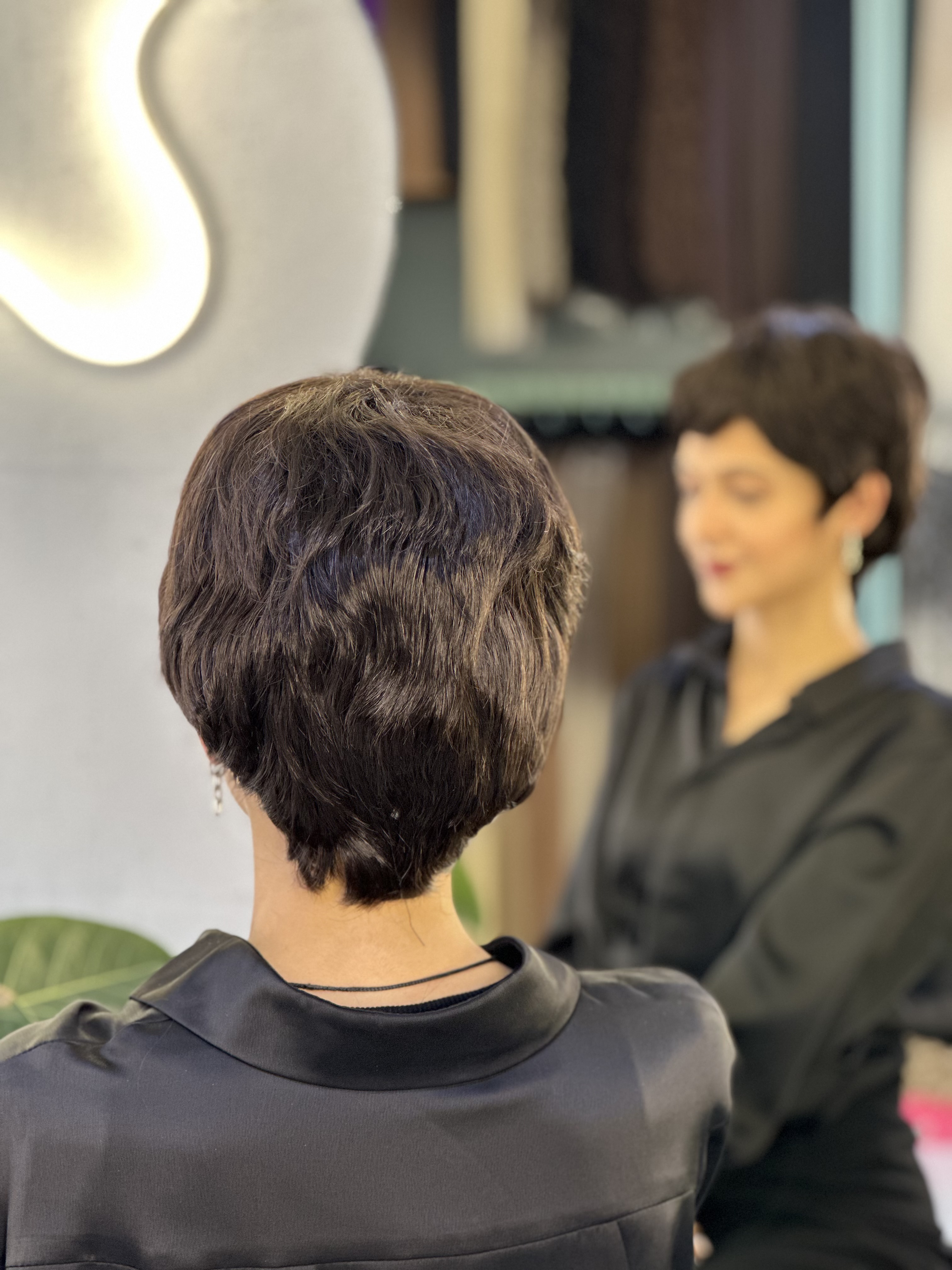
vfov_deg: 25.3
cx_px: 476
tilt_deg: -6.2
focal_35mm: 77
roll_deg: +0.7
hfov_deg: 19.1
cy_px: 635
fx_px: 2824
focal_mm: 9
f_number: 2.8
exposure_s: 1/33
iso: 200
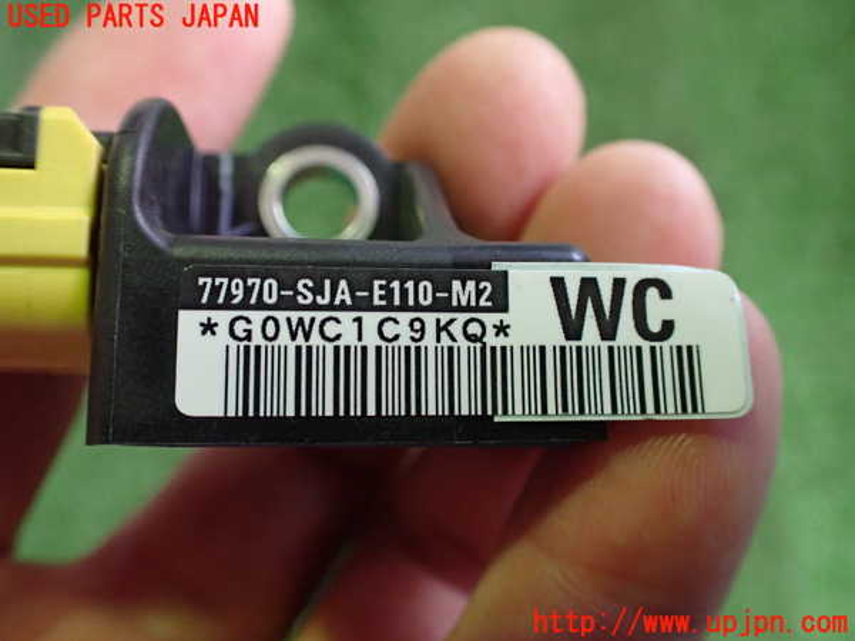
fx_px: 741
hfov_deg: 60.0
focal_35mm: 30
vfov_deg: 46.8
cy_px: 320
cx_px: 428
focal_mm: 5.4
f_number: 2.3
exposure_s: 1/100
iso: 800
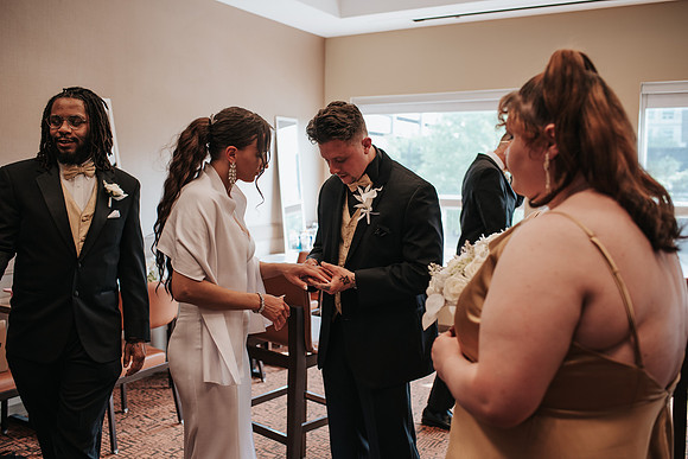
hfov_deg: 54.4
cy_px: 230
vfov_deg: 37.9
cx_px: 344
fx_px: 669
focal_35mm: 35
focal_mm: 35
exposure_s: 1/250
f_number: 3.2
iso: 320
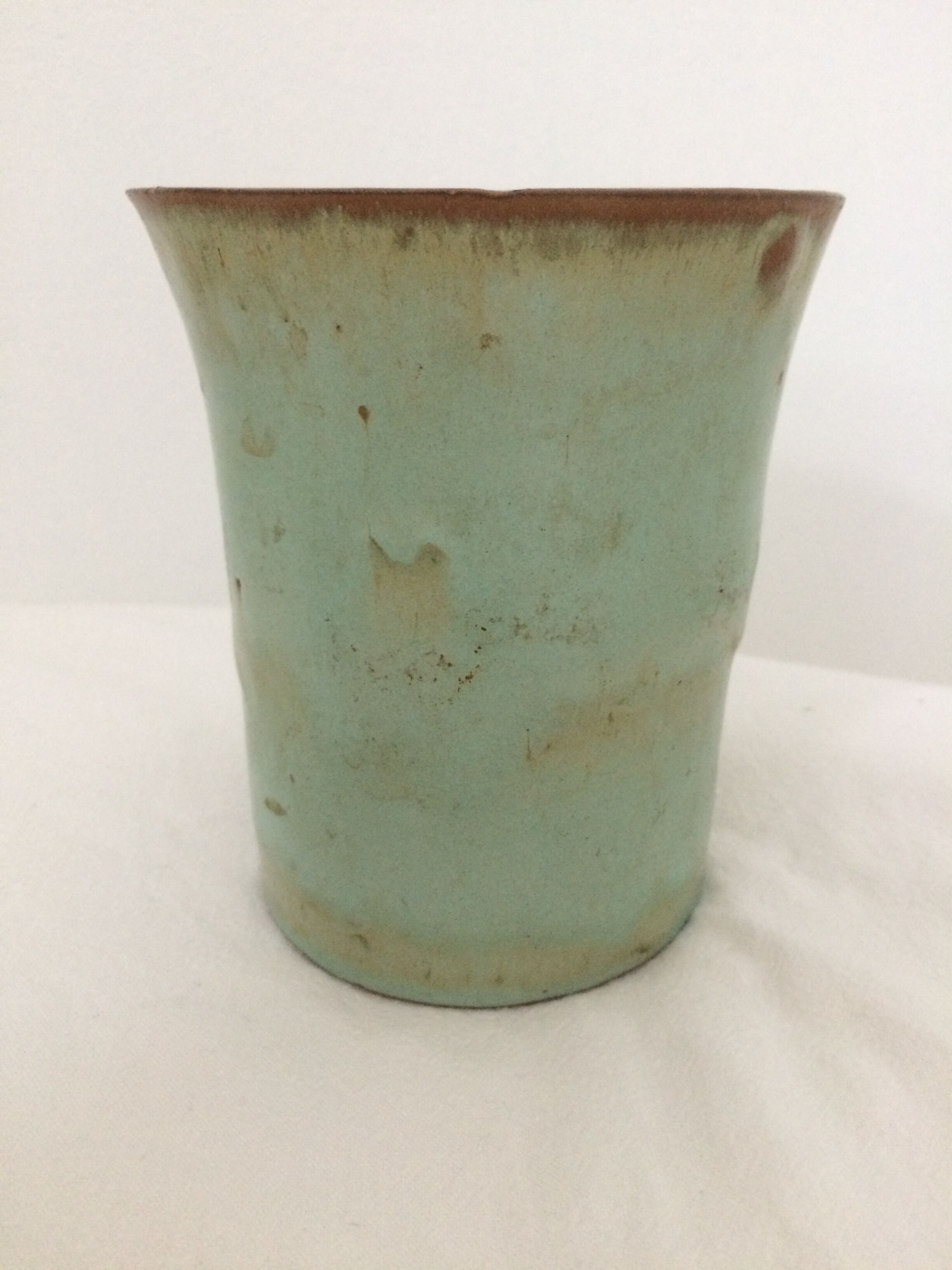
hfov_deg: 48.2
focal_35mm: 29
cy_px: 635
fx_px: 1063
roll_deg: +0.0
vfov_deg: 61.7
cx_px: 476
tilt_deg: -18.4
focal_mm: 4.15
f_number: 2.2
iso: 320
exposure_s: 1/20
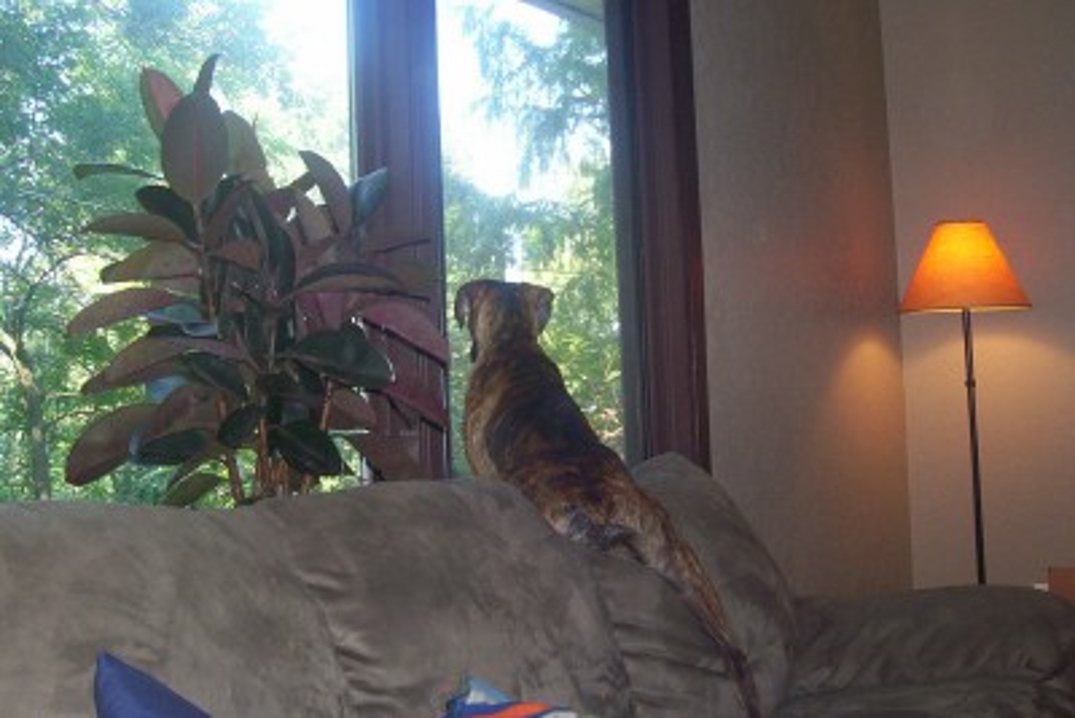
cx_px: 538
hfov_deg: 36.9
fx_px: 1613
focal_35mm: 54
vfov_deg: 25.1
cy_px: 359
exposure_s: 1/69.5
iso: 140
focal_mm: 7.1
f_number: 2.97
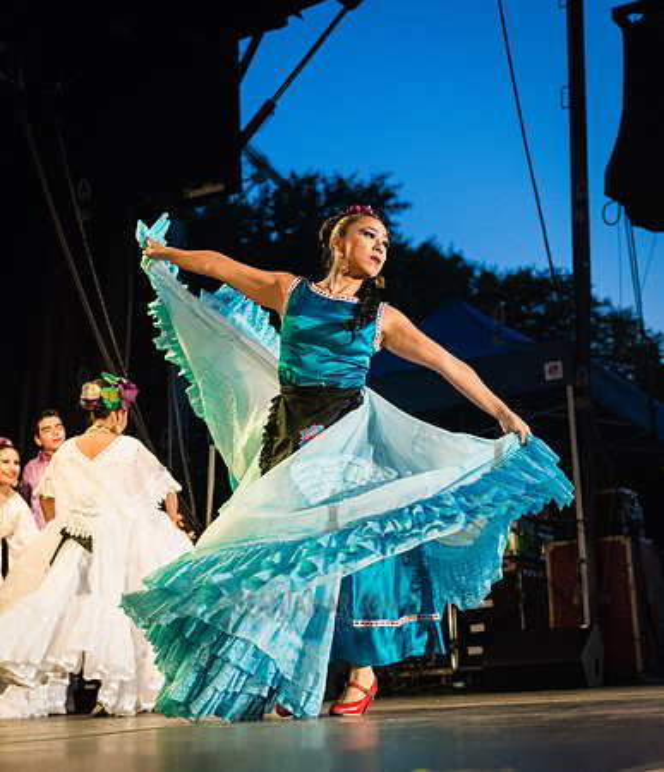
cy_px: 389
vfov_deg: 33.6
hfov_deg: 29.1
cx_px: 356
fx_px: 1280
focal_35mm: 54
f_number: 2.8
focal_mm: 38
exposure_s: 1/800
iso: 4000
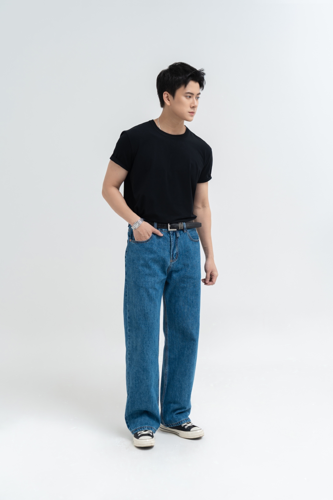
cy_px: 250
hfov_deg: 27.0
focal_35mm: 50
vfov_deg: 39.6
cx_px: 166
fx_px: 694
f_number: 4.5
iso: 200
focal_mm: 50
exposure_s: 1/160
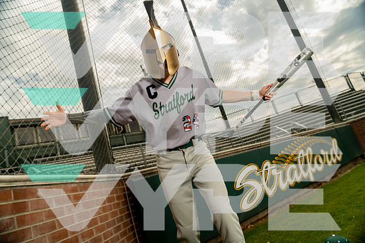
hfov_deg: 71.5
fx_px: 254
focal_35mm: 25
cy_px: 122
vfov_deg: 51.3
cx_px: 182
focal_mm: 25
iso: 250
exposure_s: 1/250
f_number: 4.5
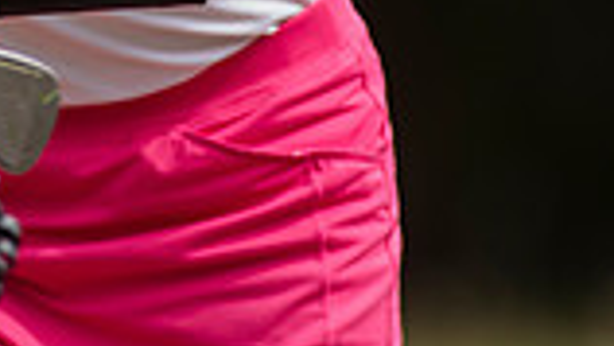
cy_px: -383
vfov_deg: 1.1
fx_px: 18827
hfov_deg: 1.9
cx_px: -16
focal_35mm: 1156
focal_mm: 300
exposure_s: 1/2000
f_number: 4
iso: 400
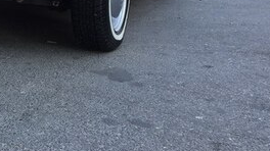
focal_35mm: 79
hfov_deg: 24.9
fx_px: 565
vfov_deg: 14.8
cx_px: -32
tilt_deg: -2.4
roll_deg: +3.0
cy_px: -24
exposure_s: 1/177
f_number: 2.2
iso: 32
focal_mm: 4.15
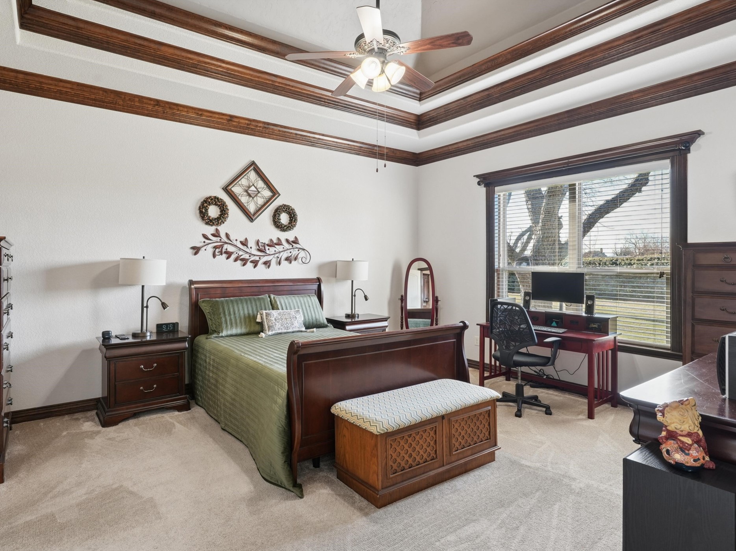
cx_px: 327
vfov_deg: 68.6
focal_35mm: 19
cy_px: 284
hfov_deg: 84.4
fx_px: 404
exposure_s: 1/5
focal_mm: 17
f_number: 8
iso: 320
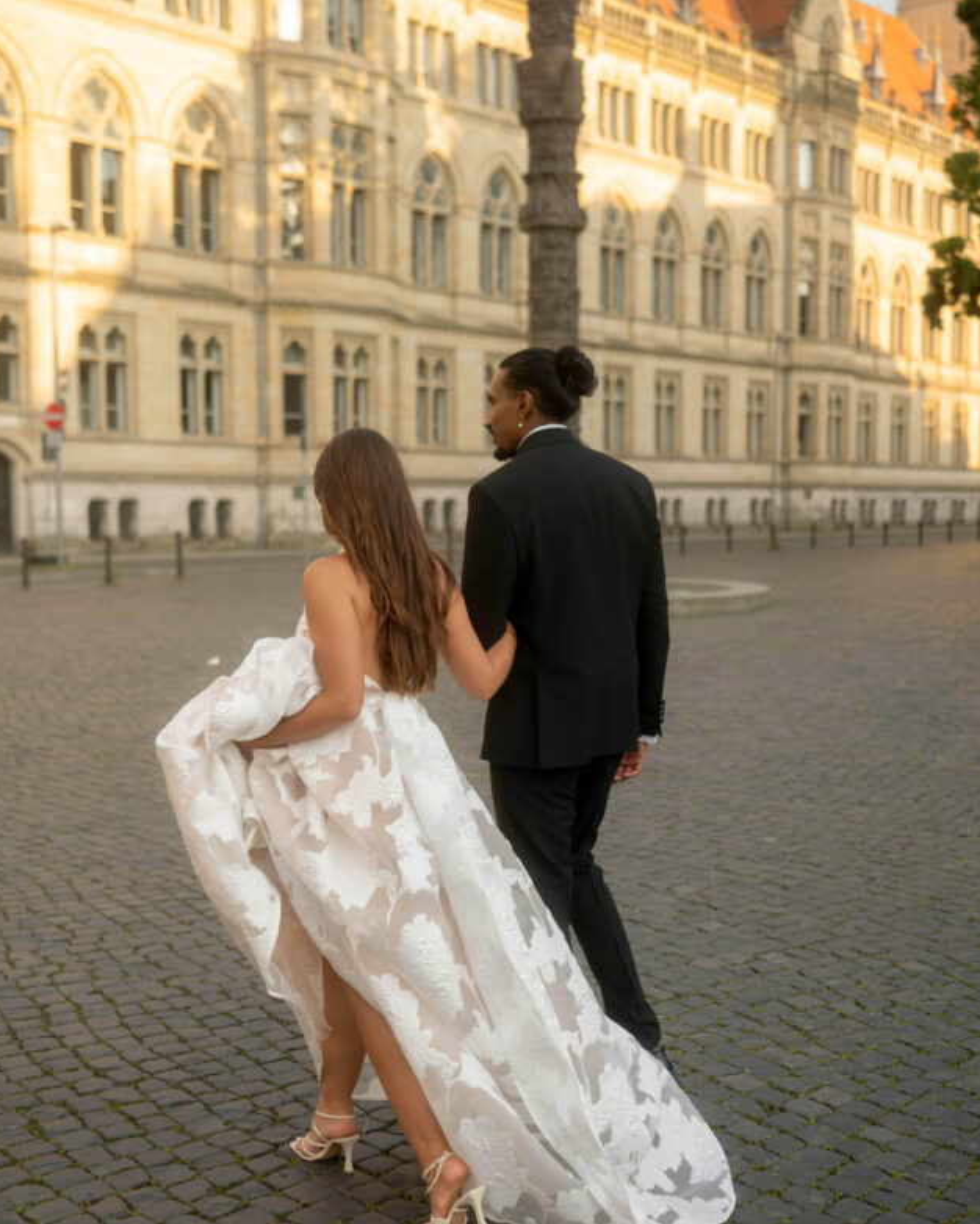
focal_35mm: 43
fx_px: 1558
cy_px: 637
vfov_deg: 42.9
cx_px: 500
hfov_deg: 34.9
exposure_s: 1/800
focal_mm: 35
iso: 200
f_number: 2.2
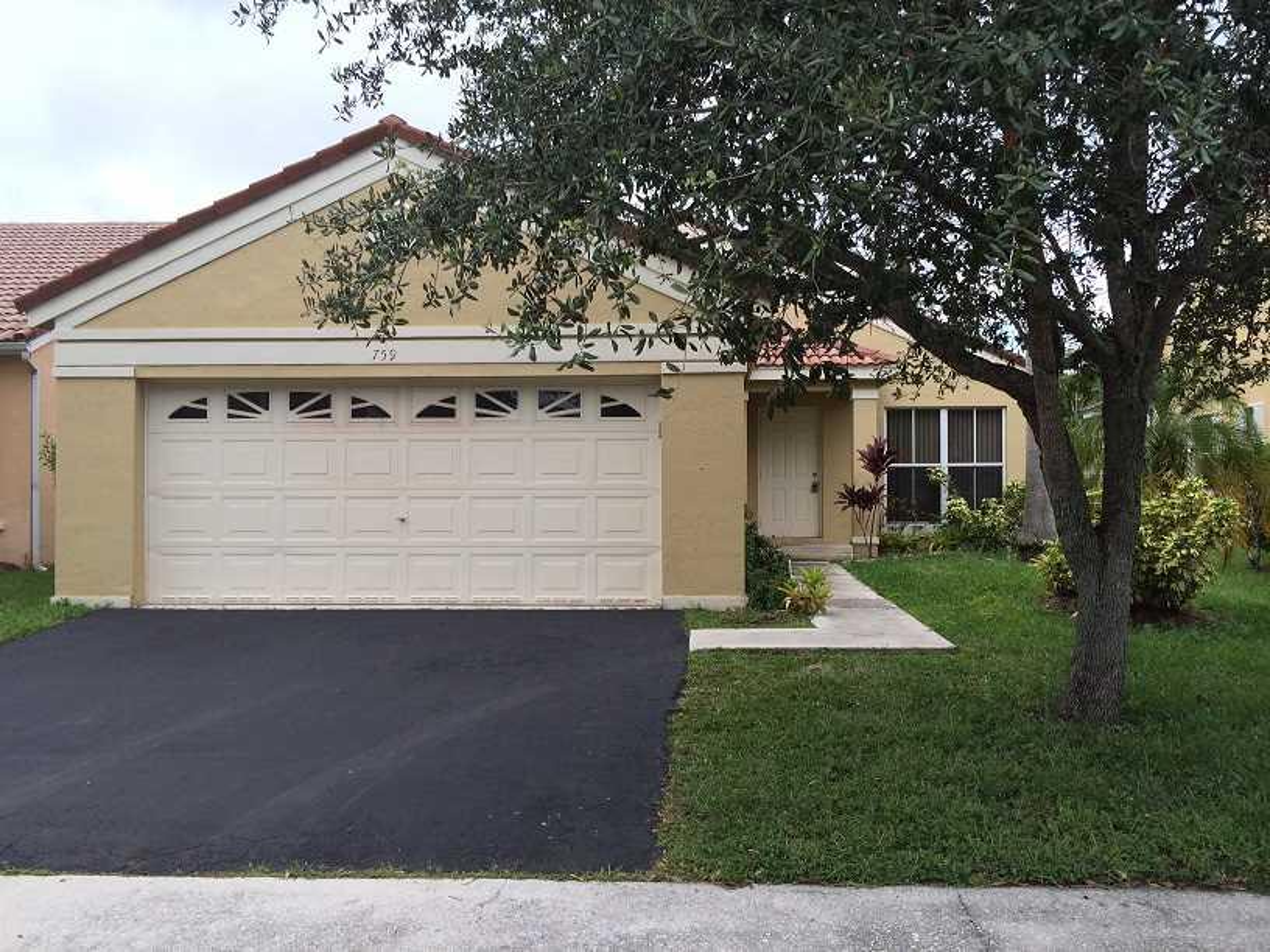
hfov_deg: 60.0
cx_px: 635
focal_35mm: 30
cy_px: 476
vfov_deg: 46.8
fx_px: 1101
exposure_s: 1/1026
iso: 40
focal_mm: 4.12
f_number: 2.2
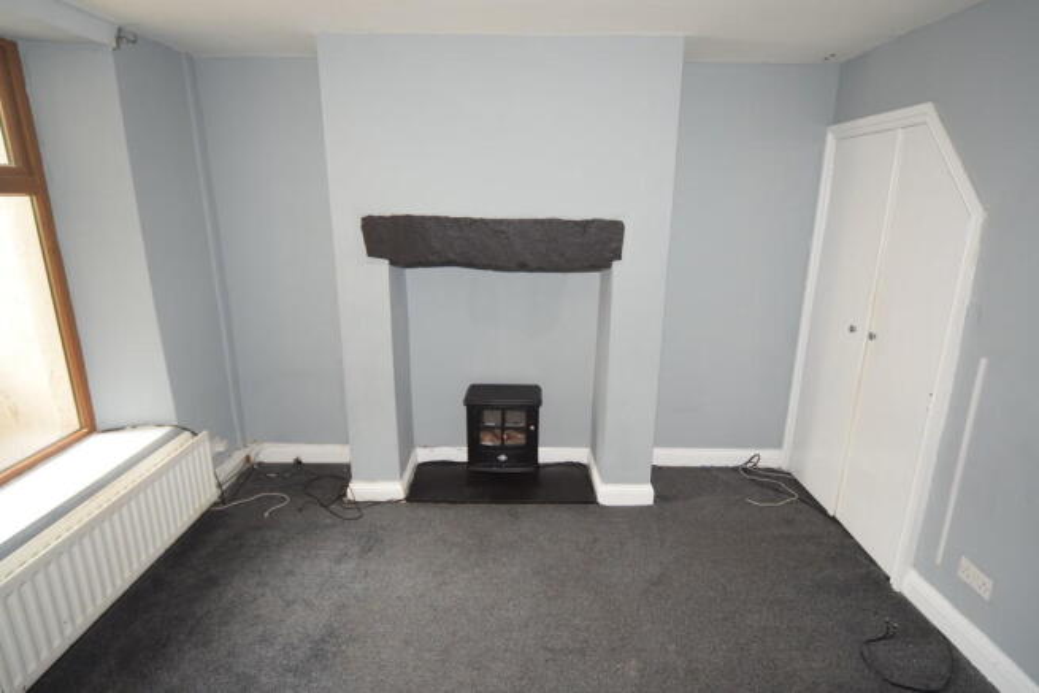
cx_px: 520
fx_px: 520
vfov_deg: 67.4
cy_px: 346
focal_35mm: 18
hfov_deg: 90.0
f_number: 4.5
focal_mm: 12
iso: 800
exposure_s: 1/60
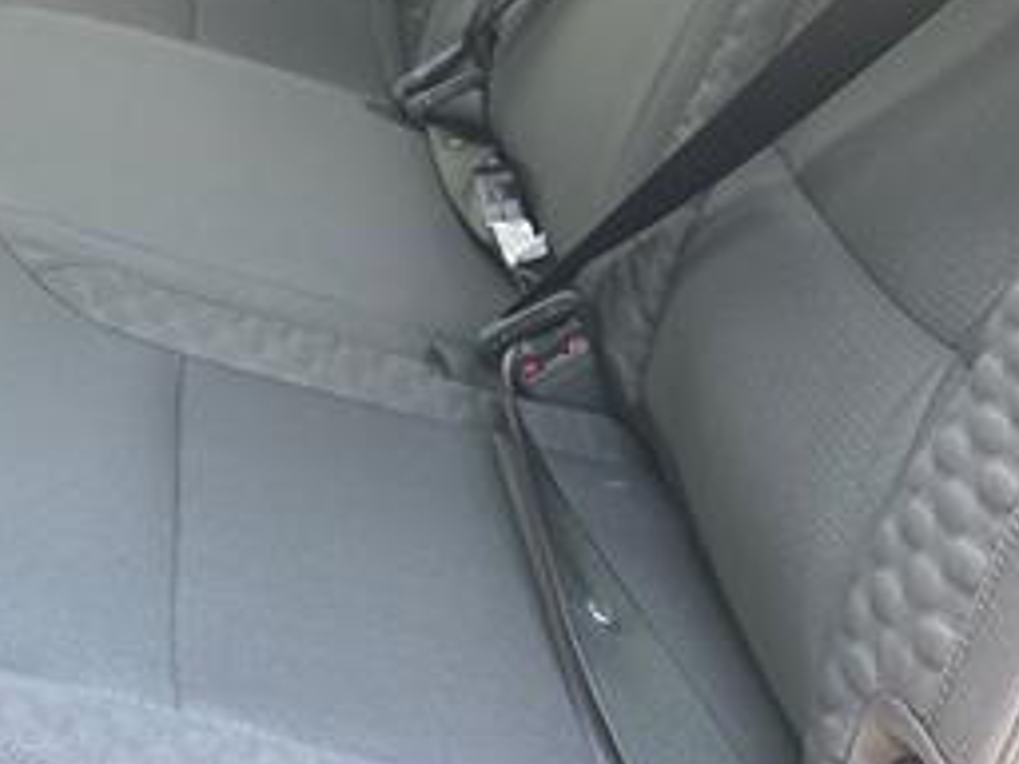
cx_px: 80
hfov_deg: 30.6
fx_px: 1766
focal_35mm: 60
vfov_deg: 23.1
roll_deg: +0.4
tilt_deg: -13.5
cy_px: -60
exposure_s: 1/121
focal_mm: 6.86
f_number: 1.78
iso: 200
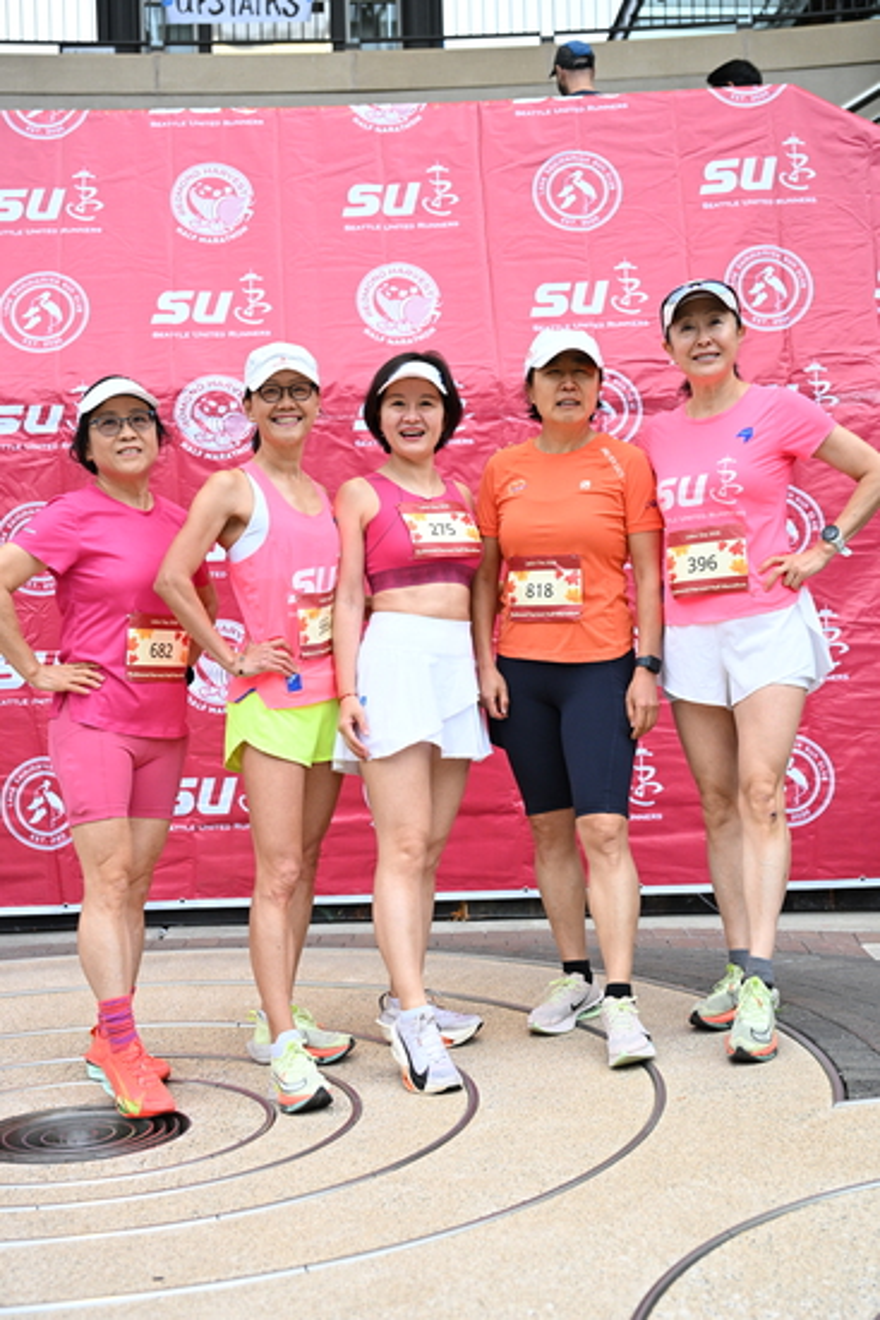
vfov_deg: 44.5
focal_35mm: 44
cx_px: 440
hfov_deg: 30.5
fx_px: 1612
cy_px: 660
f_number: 4
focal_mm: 44
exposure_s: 1/400
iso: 2000
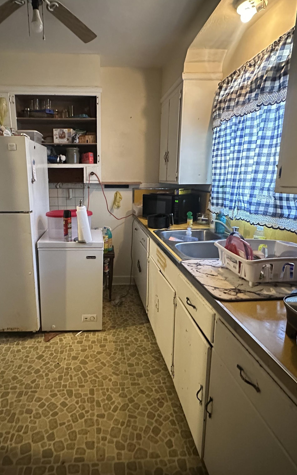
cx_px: 105
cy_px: 237
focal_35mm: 20
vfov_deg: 85.1
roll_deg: +0.3
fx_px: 259
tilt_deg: -12.6
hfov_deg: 58.6
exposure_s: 1/40
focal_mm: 2.22
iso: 1000
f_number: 2.2
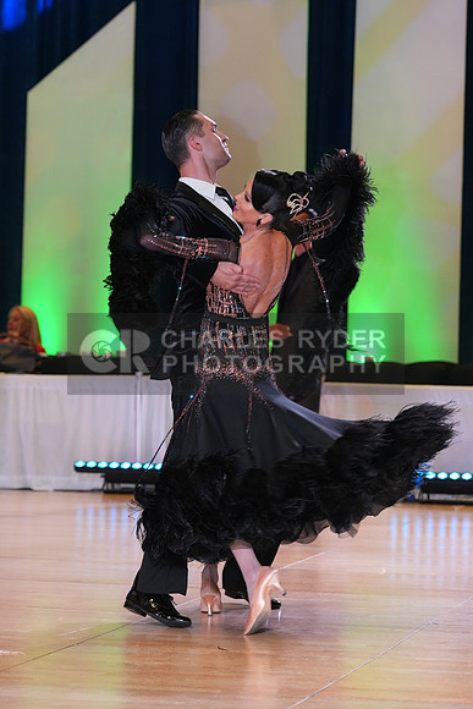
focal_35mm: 128
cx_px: 236
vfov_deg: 16.0
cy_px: 354
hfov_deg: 10.7
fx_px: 2521
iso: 3200
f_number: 5
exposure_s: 1/250
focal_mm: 128
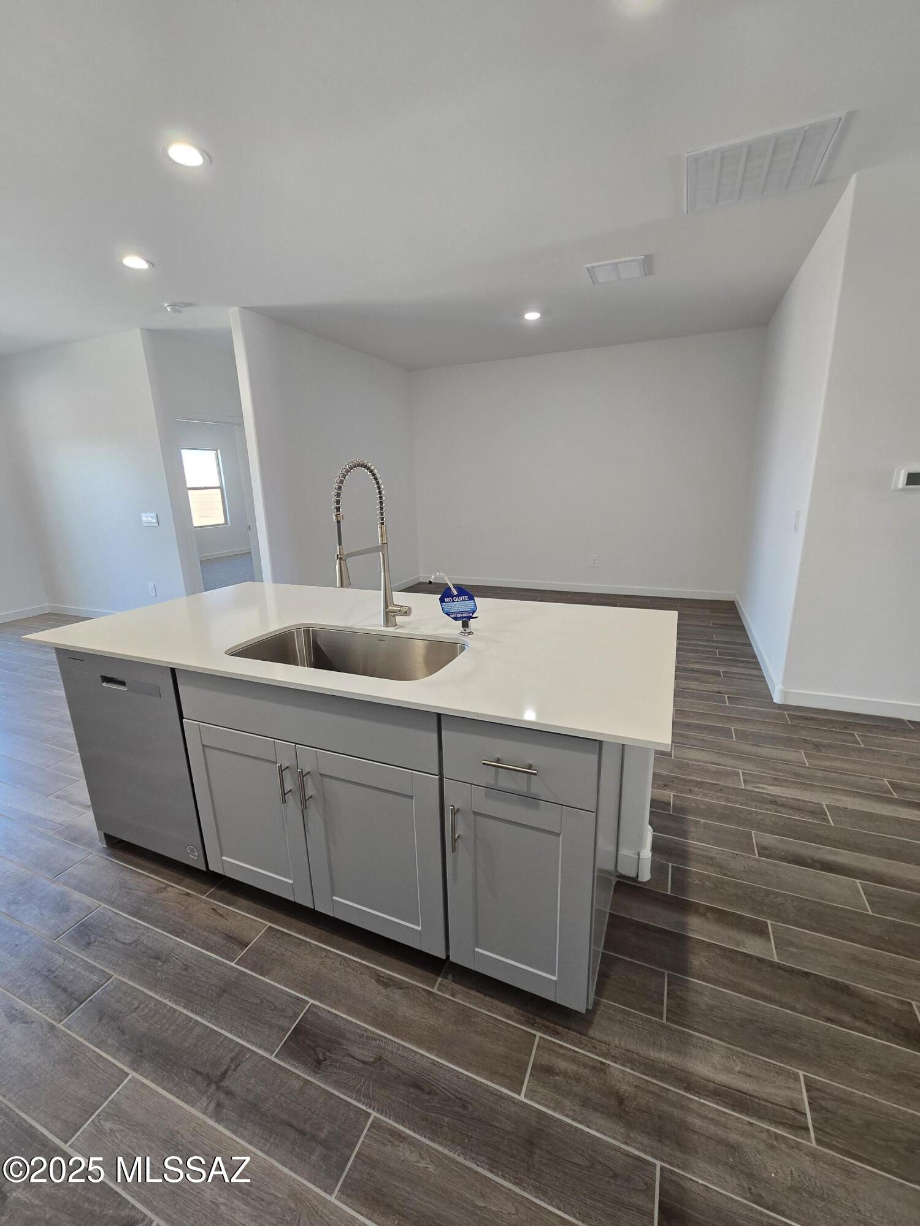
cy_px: 613
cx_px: 460
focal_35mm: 13
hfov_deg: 89.9
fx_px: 461
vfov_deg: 106.2
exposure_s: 1/60
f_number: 2.2
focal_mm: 2.2
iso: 160
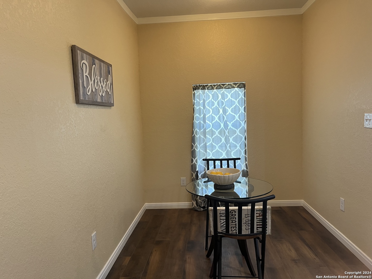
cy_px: 140
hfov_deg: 67.3
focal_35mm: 26
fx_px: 279
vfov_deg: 53.1
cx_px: 186
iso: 100
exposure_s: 1/60
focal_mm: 5.1
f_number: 1.6
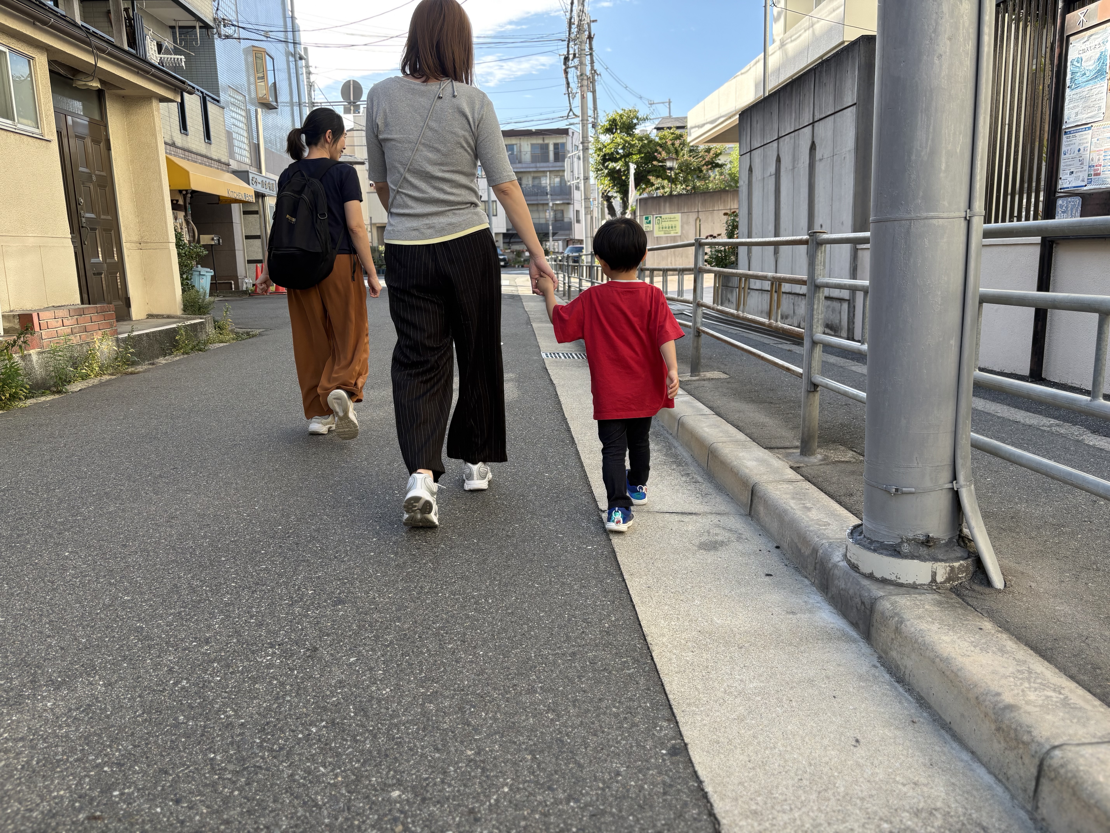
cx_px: 555
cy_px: 416
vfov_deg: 53.1
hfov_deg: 67.3
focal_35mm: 26
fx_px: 834
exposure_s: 1/519
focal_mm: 5.96
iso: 50
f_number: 1.6
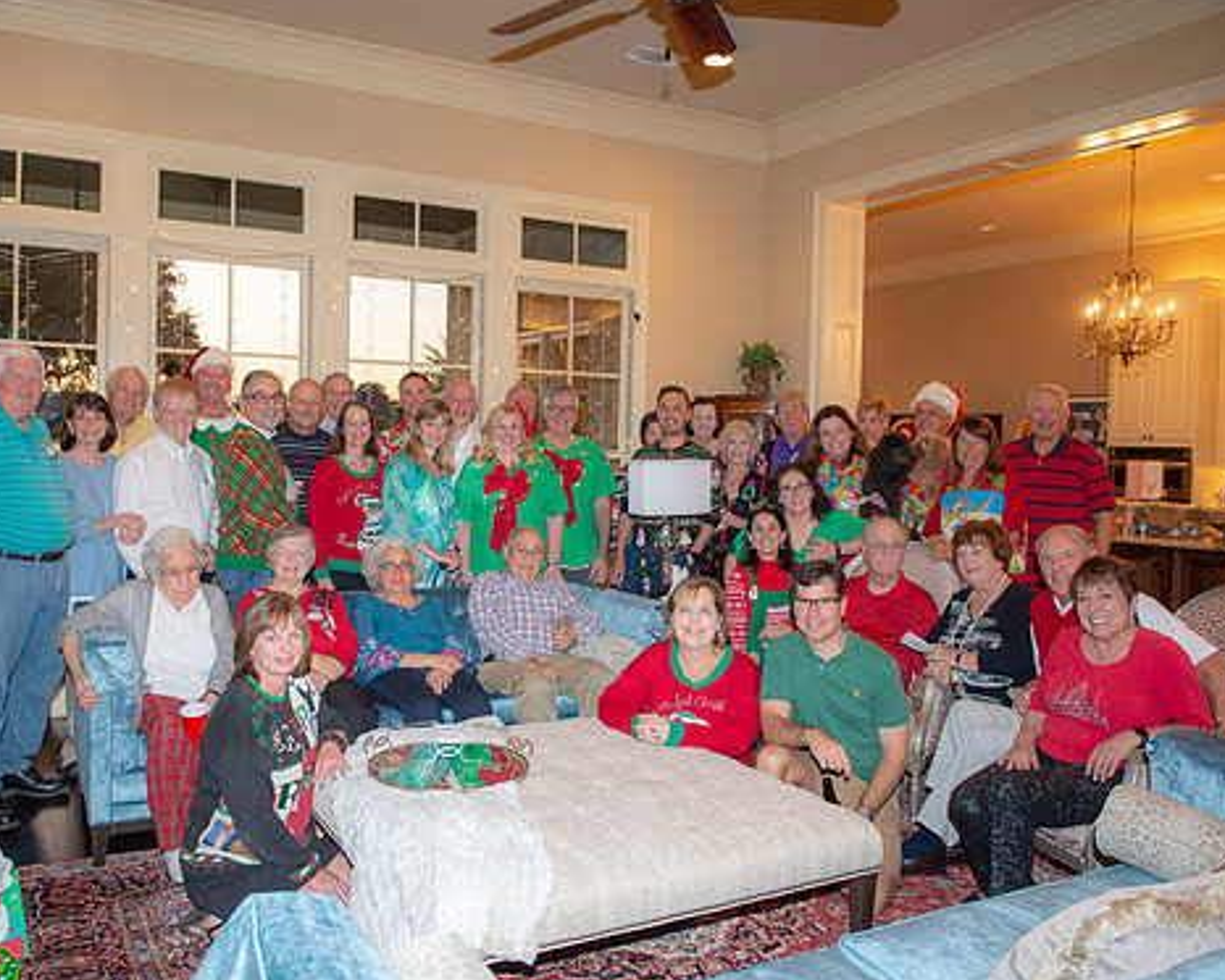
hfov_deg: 62.0
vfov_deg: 51.5
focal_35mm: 28
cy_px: 489
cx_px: 531
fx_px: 1015
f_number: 4
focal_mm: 24
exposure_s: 1/60
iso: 800
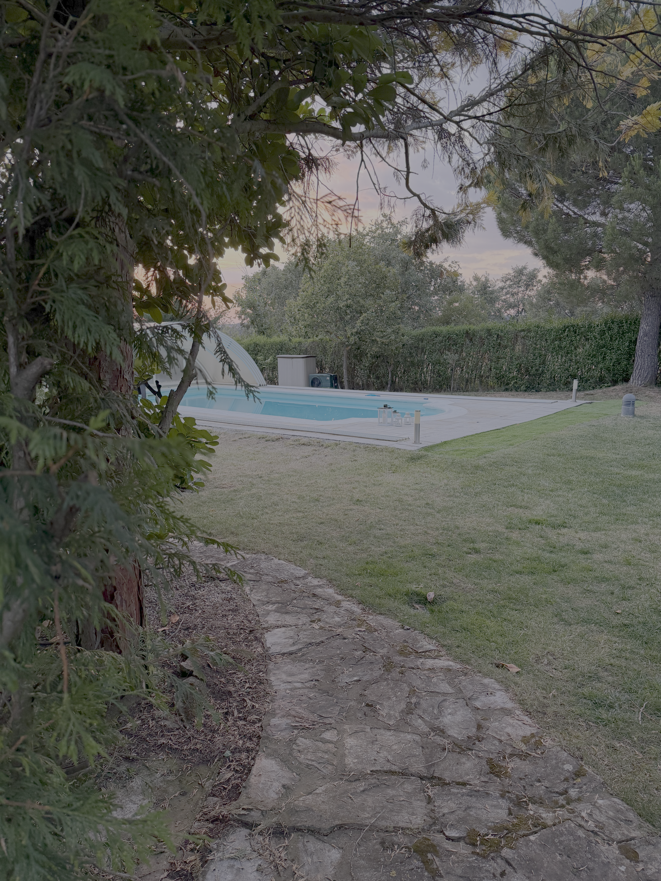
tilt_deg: -10.2
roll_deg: +0.7
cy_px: 440
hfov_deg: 56.8
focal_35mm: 24
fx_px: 611
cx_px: 330
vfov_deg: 71.6
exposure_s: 1/60
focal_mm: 6.76
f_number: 1.78
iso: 250
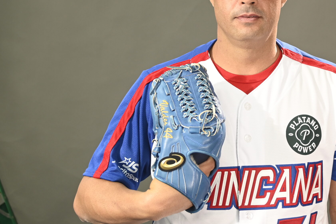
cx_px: 252
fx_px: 654
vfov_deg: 19.4
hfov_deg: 28.4
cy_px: 65
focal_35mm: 70
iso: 500
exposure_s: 1/125
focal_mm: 31
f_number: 2.8
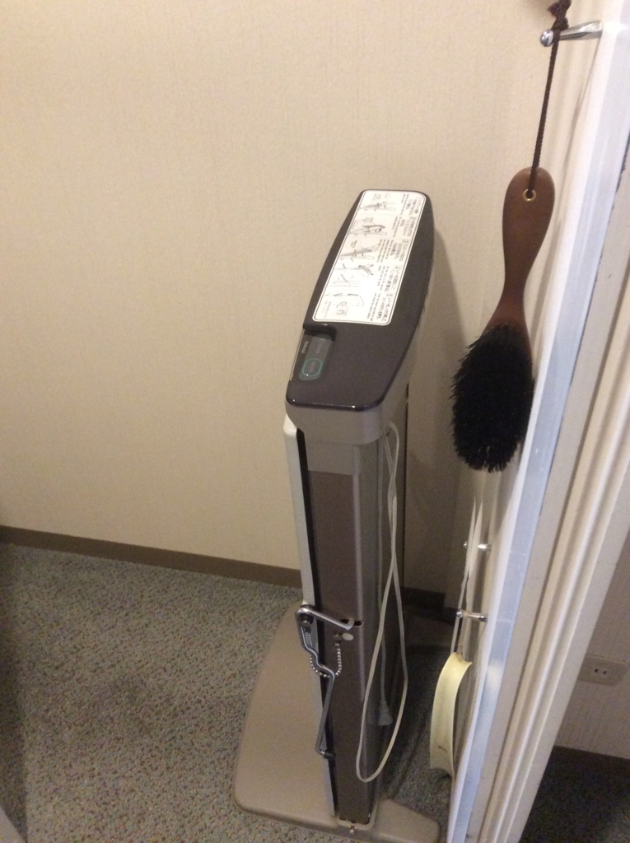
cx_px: 315
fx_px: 778
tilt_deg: -42.8
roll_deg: +0.9
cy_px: 422
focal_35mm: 32
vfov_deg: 56.9
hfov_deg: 44.1
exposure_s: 1/20
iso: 250
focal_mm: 3.3
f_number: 2.4
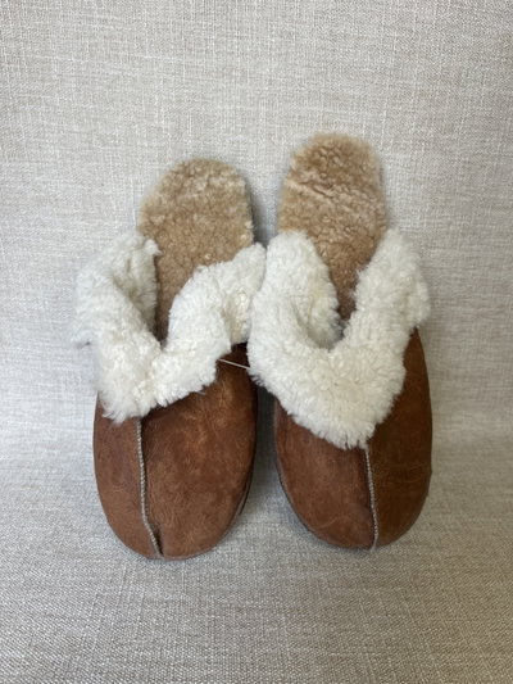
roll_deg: -1.2
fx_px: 514
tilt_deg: -22.9
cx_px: 256
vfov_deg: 67.3
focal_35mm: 26
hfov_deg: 53.1
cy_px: 342
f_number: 1.6
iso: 64
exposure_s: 1/122
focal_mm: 5.1
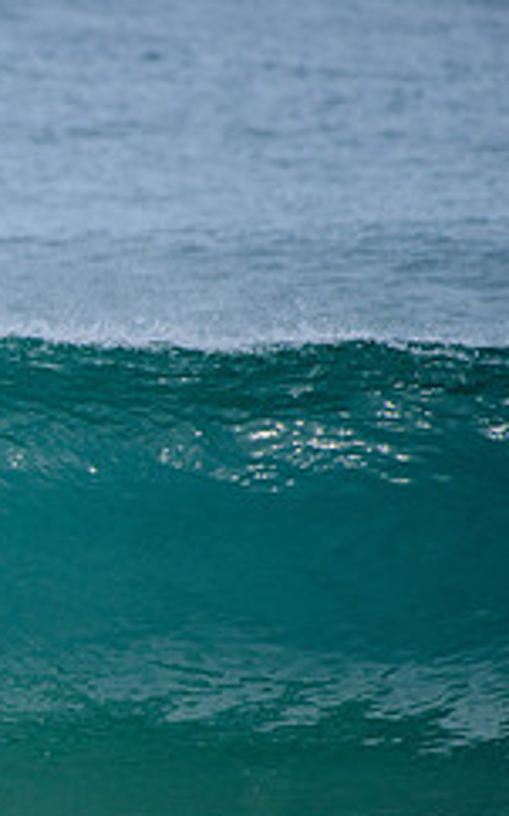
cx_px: -418
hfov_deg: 1.1
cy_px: 433
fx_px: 27177
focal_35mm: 1223
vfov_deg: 1.7
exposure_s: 1/2000
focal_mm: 500
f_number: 5.6
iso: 250
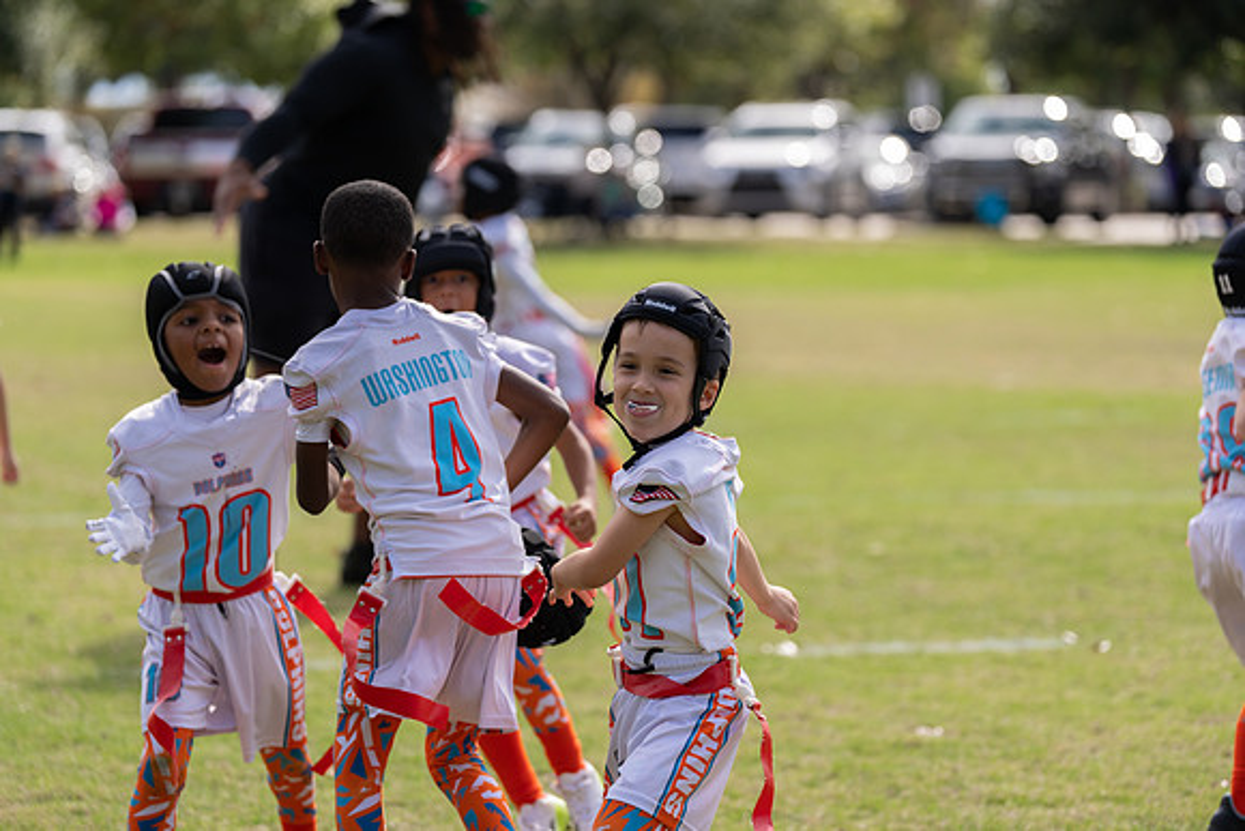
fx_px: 4220
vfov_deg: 11.2
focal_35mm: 122
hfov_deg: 16.8
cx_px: 622
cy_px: 416
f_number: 2.8
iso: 100
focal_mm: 122
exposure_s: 1/1600
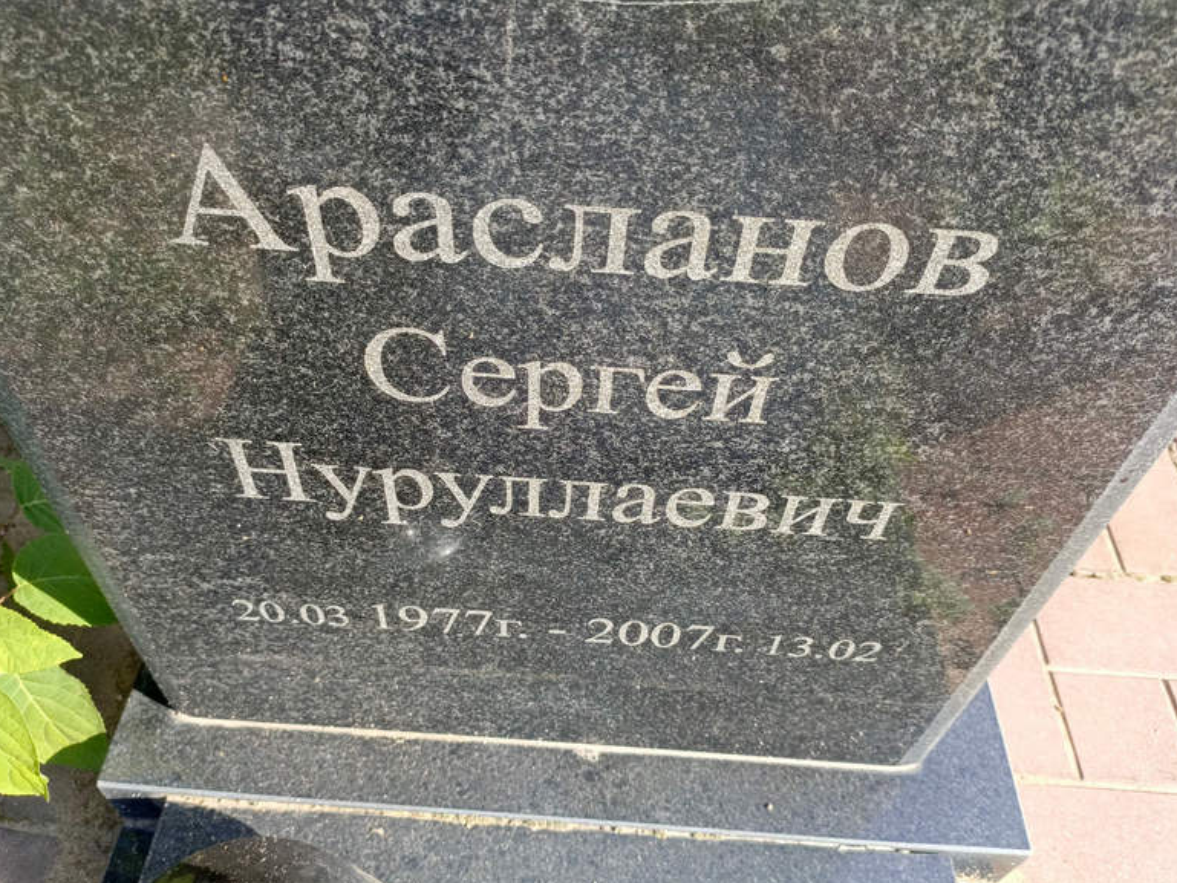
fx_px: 884
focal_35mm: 26
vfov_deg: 53.1
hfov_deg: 67.3
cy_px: 444
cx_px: 583
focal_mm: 4.76
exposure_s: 1/263
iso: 112
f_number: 1.69
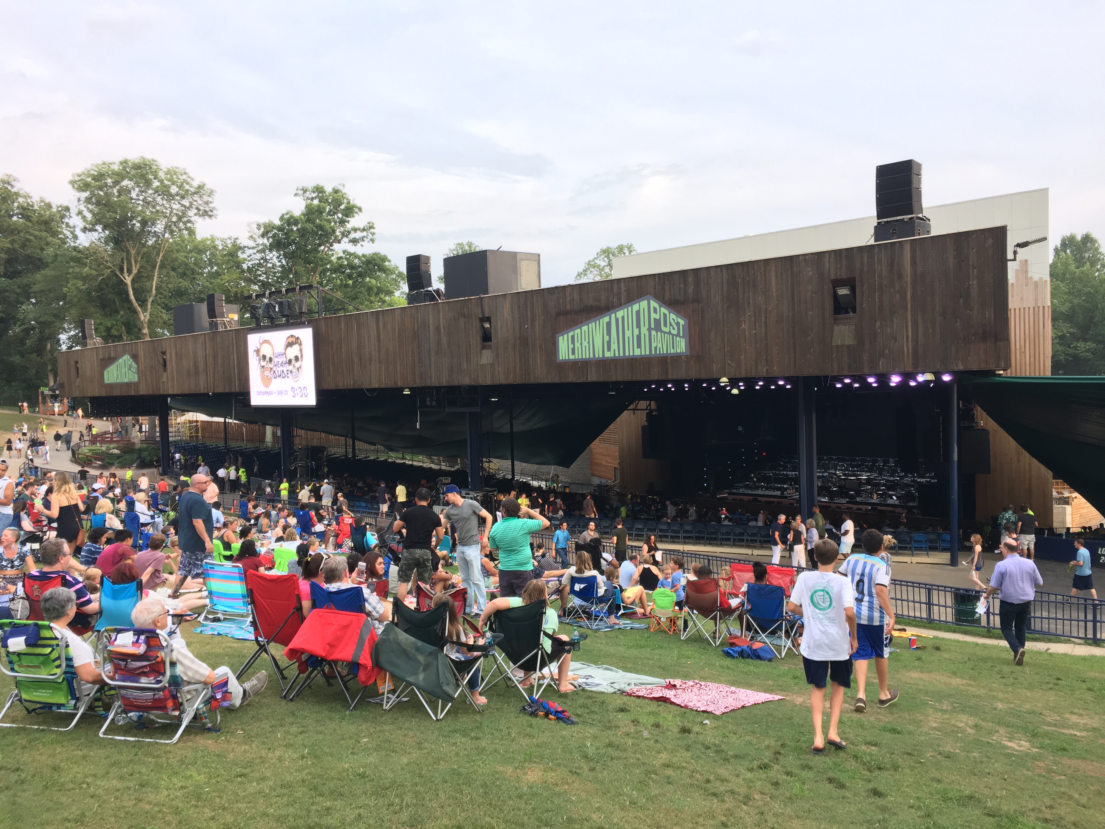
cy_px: 414
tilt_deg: -2.1
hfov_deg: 61.7
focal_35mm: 29
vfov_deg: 48.2
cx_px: 552
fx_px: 926
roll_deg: +2.2
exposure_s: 1/120
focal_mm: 4.15
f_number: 2.2
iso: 40
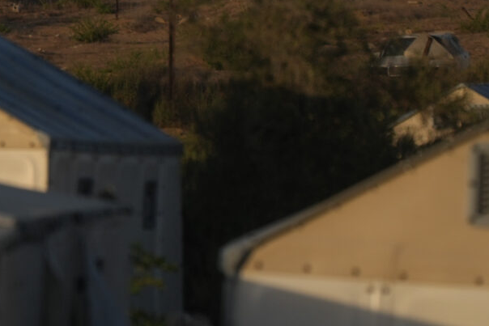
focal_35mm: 1284
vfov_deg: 1.1
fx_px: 17444
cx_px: -181
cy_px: -271
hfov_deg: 1.6
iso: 250
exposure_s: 1/1600
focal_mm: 303
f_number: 5.6
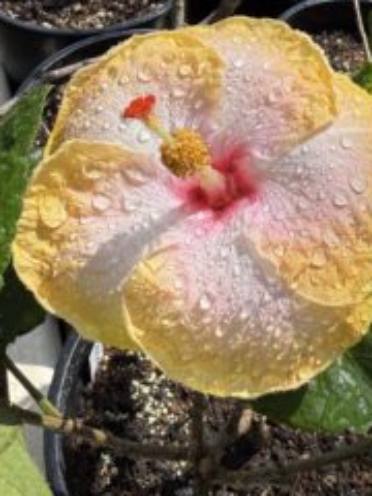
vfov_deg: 46.0
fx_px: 573
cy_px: 161
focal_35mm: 40
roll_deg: -10.5
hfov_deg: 35.6
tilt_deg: -43.2
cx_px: 246
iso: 40
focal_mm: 2.22
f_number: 2.2
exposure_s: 1/735
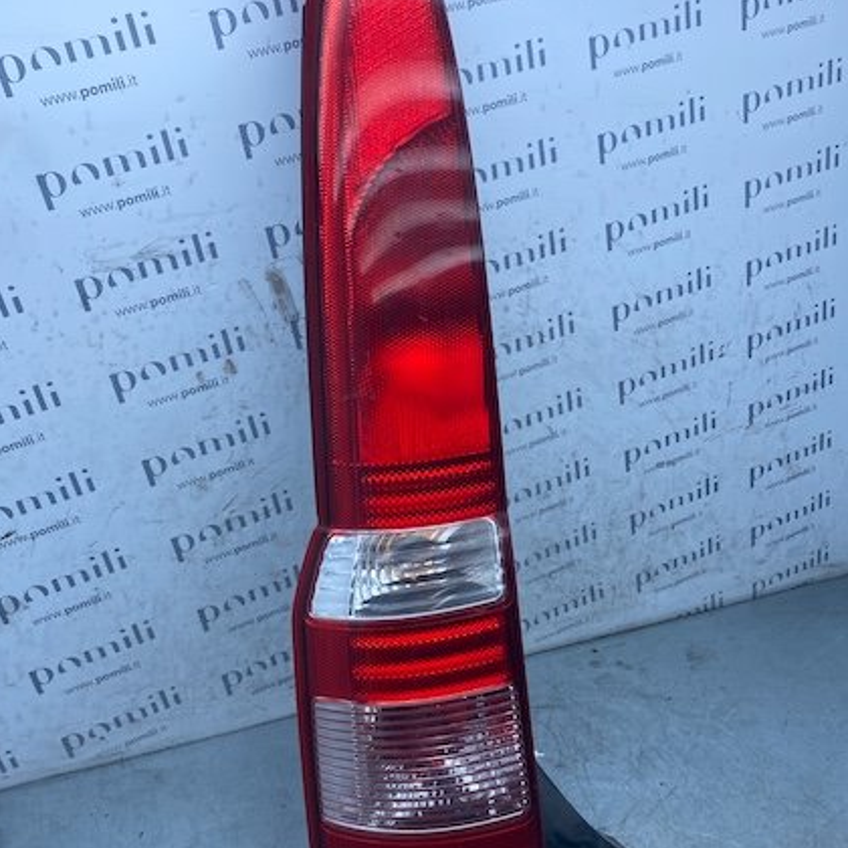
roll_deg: +0.4
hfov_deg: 47.2
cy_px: 509
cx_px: 432
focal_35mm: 35
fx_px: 970
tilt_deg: -25.8
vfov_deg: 47.0
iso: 32
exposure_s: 1/998
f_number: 1.8
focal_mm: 4.25
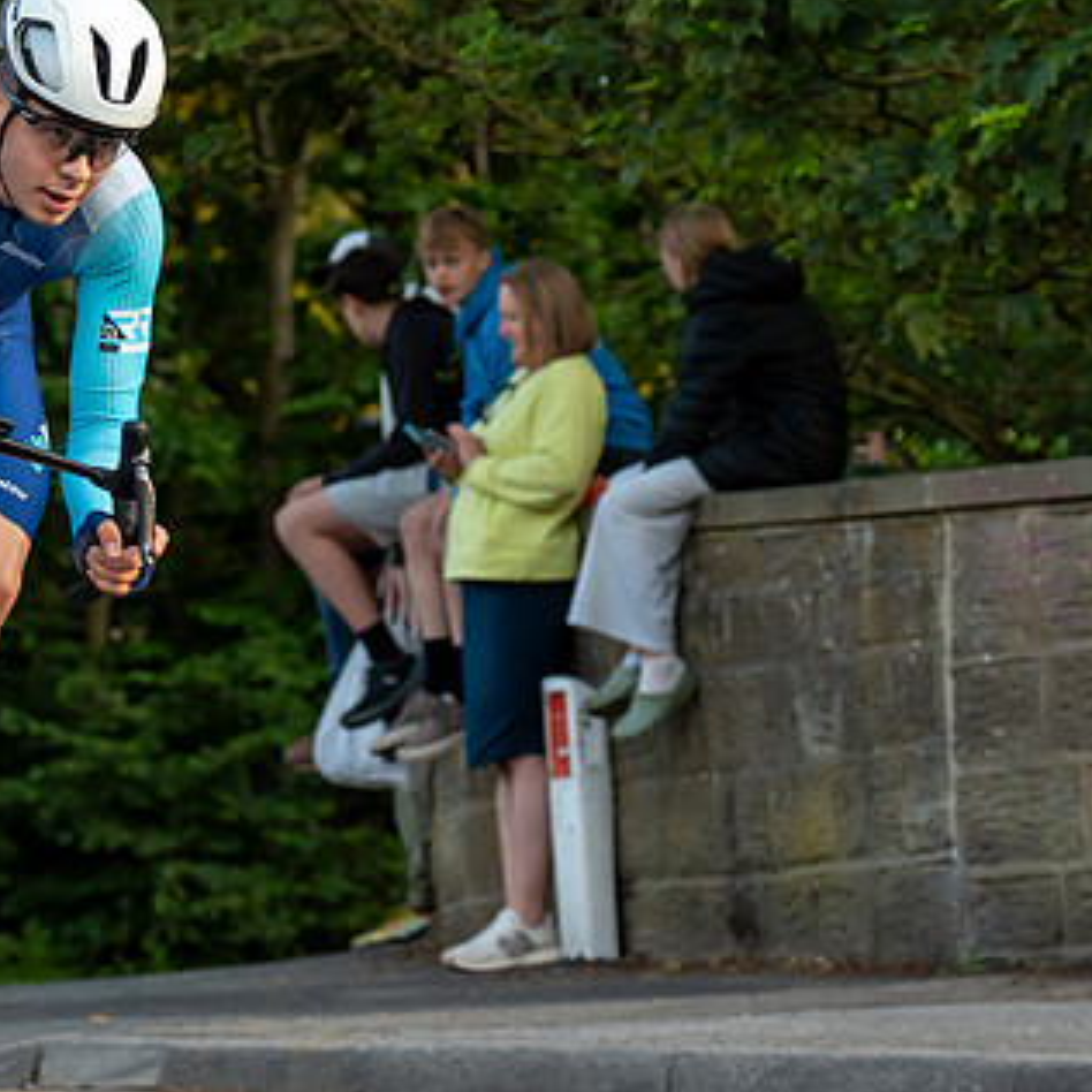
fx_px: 7317
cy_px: 614
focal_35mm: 205
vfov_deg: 8.5
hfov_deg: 8.5
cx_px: -20
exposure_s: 1/800
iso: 1000
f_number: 3.5
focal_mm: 70
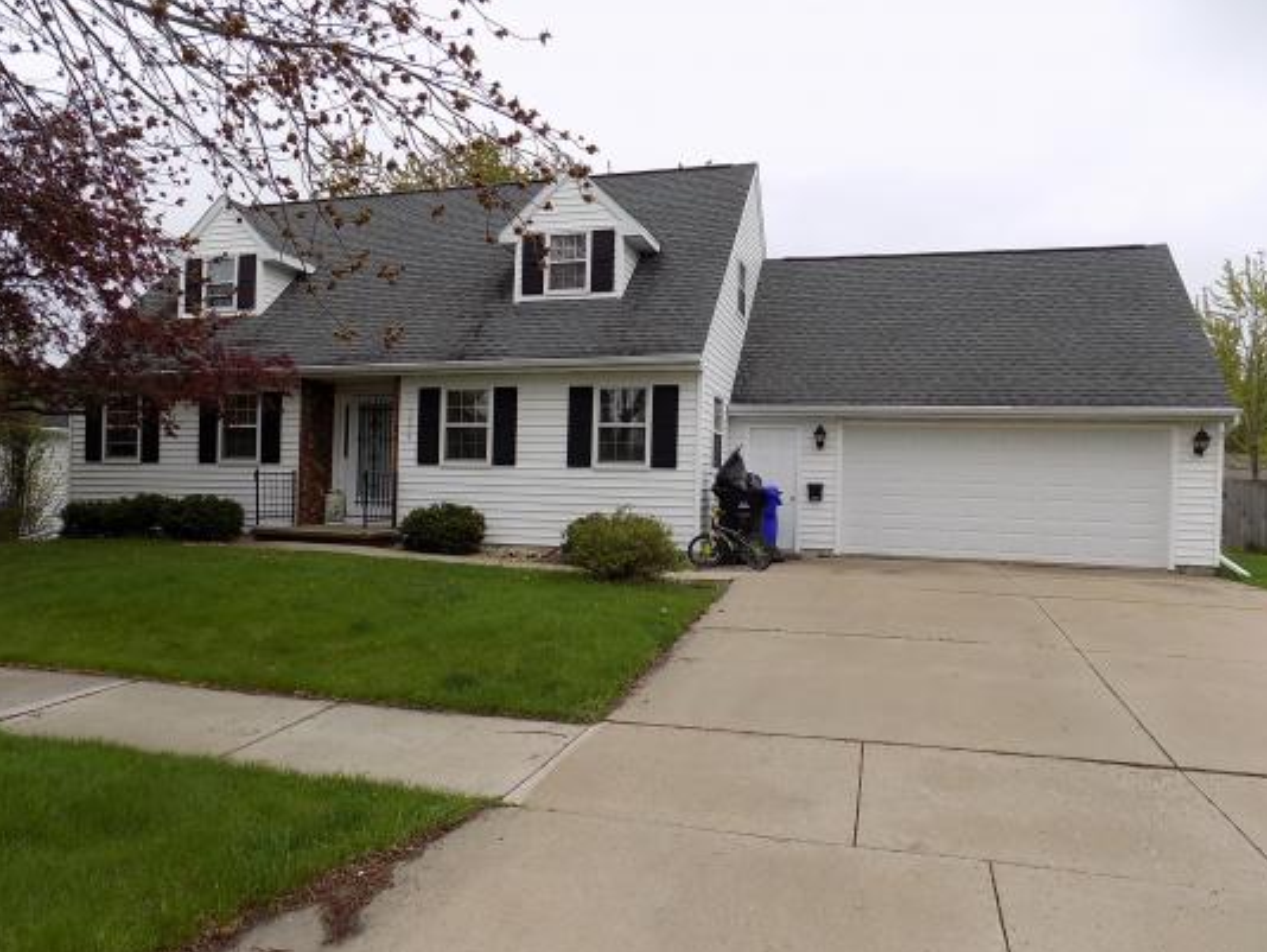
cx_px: 603
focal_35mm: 25
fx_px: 915
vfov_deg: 54.9
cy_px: 494
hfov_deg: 69.3
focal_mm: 4
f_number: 3.1
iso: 80
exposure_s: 1/500
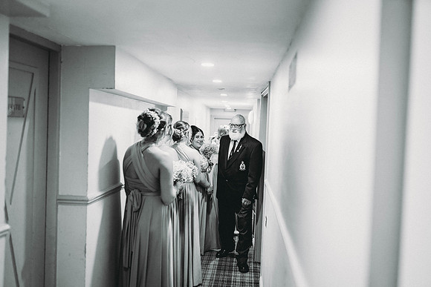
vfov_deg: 37.9
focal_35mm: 35
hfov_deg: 54.4
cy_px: 144
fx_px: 419
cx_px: 216
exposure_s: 1/160
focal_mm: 35
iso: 320
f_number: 1.6
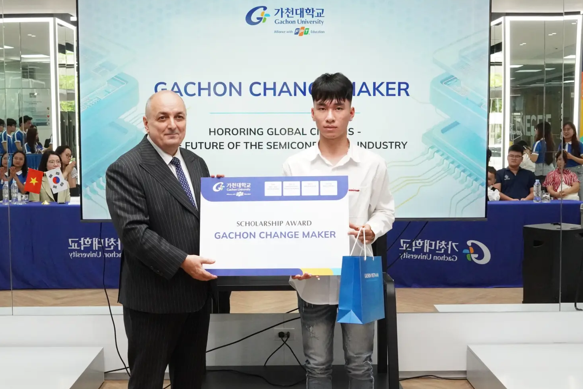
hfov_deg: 39.5
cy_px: 193
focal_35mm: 50
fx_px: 812
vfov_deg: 26.9
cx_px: 274
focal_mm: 25.4
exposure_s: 1/500
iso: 6400
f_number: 7.1
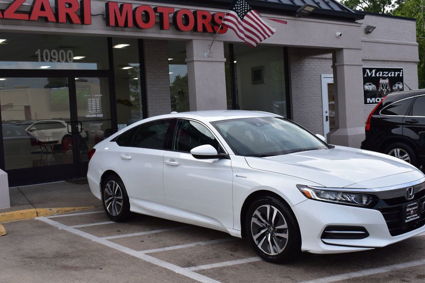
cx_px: 212
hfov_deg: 43.6
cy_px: 142
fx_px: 531
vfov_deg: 29.8
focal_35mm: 45
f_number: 10
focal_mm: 30
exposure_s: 1/320
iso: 400
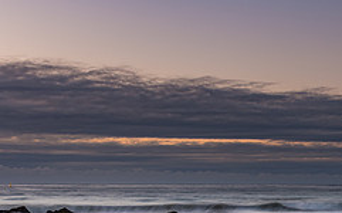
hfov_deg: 22.4
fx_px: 838
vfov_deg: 14.1
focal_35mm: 90
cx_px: 321
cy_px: 241
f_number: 8
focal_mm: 35
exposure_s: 2
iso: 100
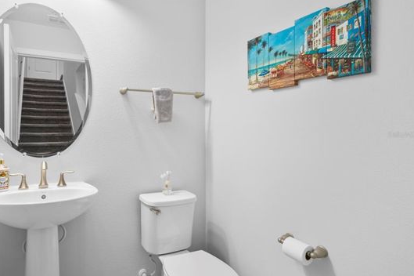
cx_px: 143
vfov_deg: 61.9
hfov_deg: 81.6
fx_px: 230
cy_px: 134
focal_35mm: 20
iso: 100
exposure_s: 1/1.67
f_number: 7.1
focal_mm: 10
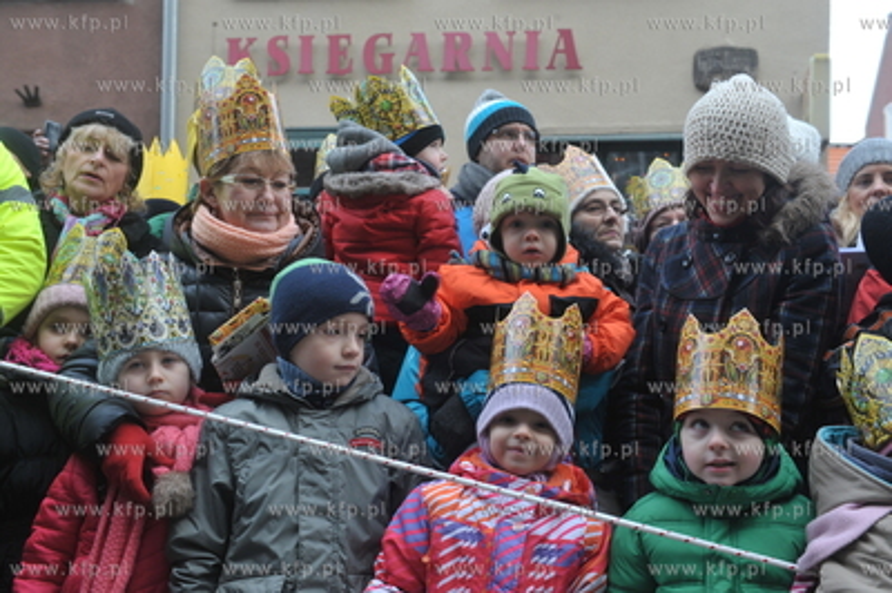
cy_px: 296
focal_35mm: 48
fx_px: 1188
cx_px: 446
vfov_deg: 28.0
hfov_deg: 41.1
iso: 800
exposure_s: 1/160
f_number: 6.3
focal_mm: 48
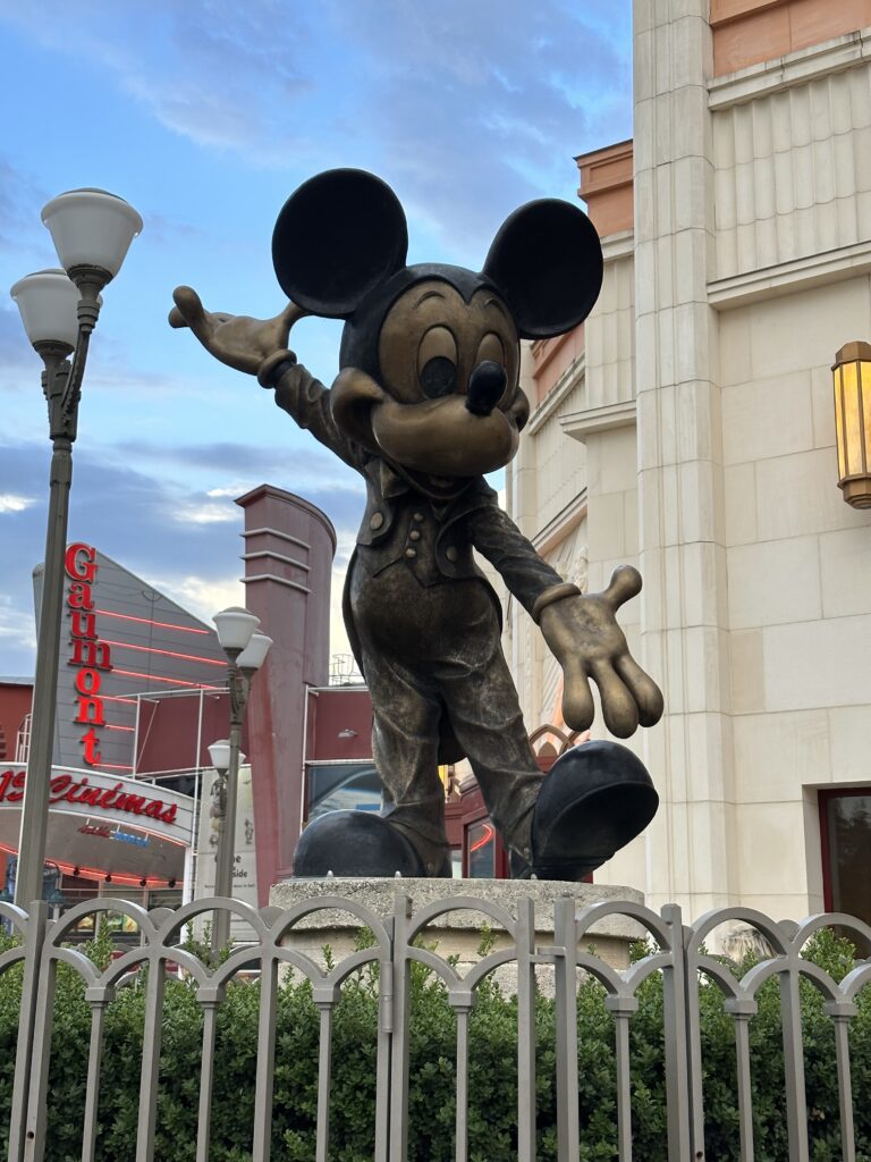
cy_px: 581
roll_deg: -1.3
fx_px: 1610
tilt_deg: +15.2
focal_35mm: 48
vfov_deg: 39.7
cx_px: 436
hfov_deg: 30.3
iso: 64
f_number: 1.78
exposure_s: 1/535
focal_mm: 6.86
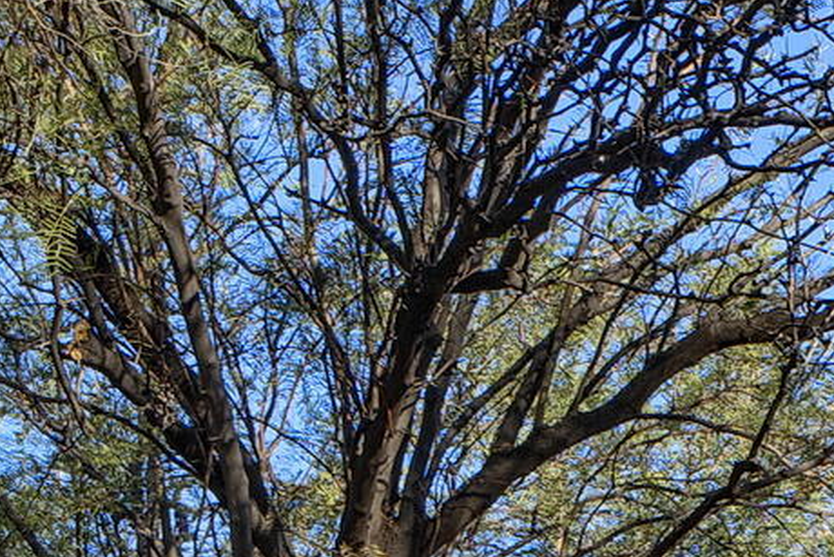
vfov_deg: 8.0
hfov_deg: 12.2
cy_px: 1686
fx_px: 3383
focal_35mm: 146
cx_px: 1748
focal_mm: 24
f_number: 11
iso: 100
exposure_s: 1/60
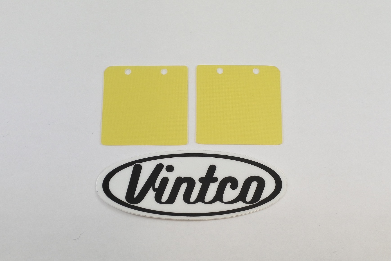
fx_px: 358
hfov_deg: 57.2
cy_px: 130
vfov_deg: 40.0
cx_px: 196
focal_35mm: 33
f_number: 3.8
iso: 400
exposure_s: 1/200
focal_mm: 12.3
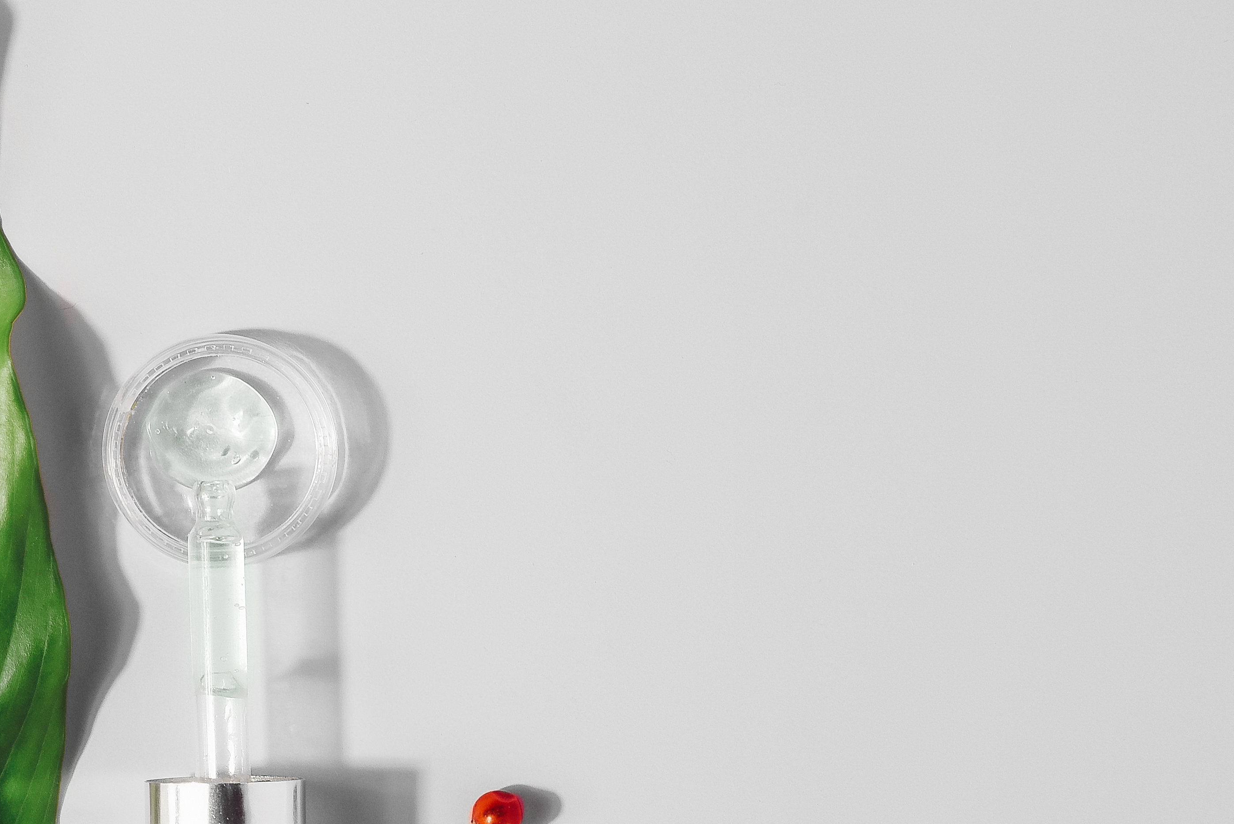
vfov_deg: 7.5
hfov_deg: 10.9
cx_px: -289
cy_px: 659
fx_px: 6309
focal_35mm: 184
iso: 200
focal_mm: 70
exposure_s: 1/125
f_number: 14
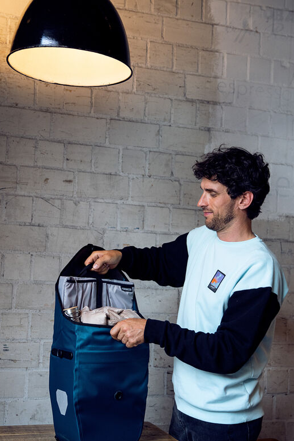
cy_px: 243
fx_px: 661
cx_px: 144
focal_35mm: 54
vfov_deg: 36.8
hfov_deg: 25.1
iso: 640
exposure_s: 1/250
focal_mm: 42
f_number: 3.5
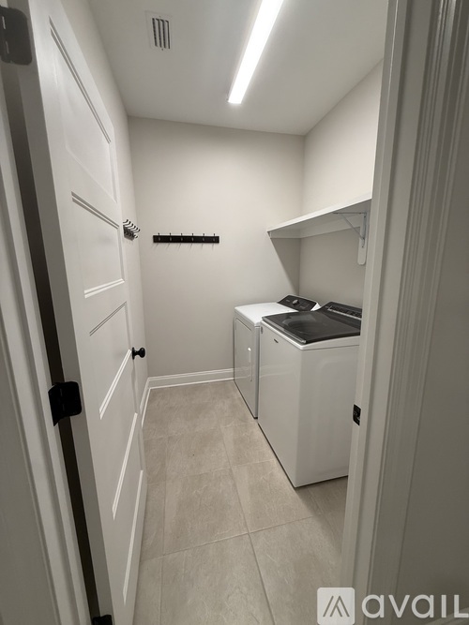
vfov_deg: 102.1
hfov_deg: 85.7
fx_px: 253
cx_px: 234
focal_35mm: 14
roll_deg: +0.3
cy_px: 312
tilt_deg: -11.3
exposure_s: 1/120
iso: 160
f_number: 2.2
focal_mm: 2.22
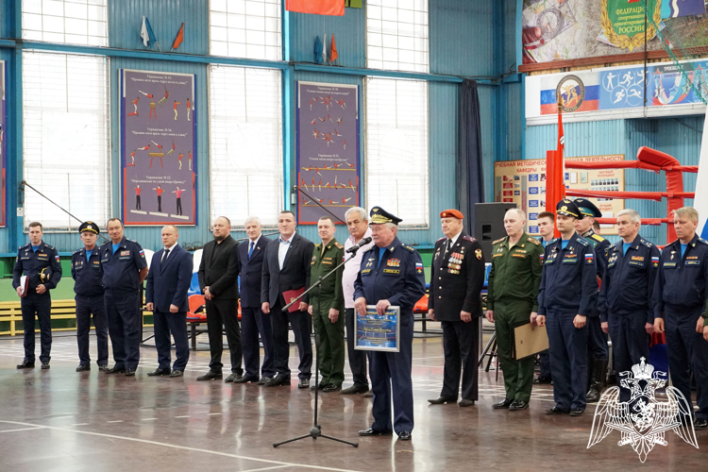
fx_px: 1652
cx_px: 354
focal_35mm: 84
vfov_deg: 16.3
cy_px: 236
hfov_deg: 24.2
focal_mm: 56
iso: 4000
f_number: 5.6
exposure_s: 1/160
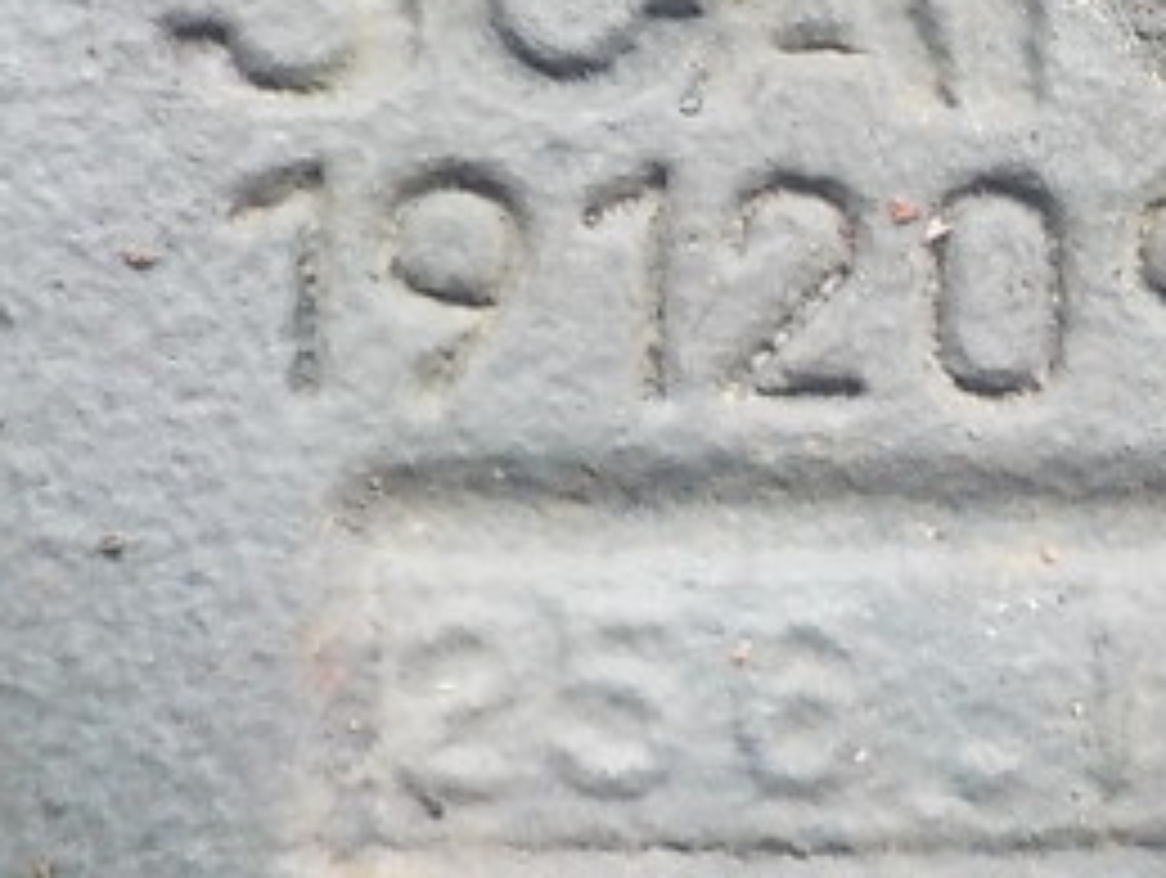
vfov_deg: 19.9
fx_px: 2496
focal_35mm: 74
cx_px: 824
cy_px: 338
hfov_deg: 26.1
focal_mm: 4.1
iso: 400
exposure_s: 1/8
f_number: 3.3
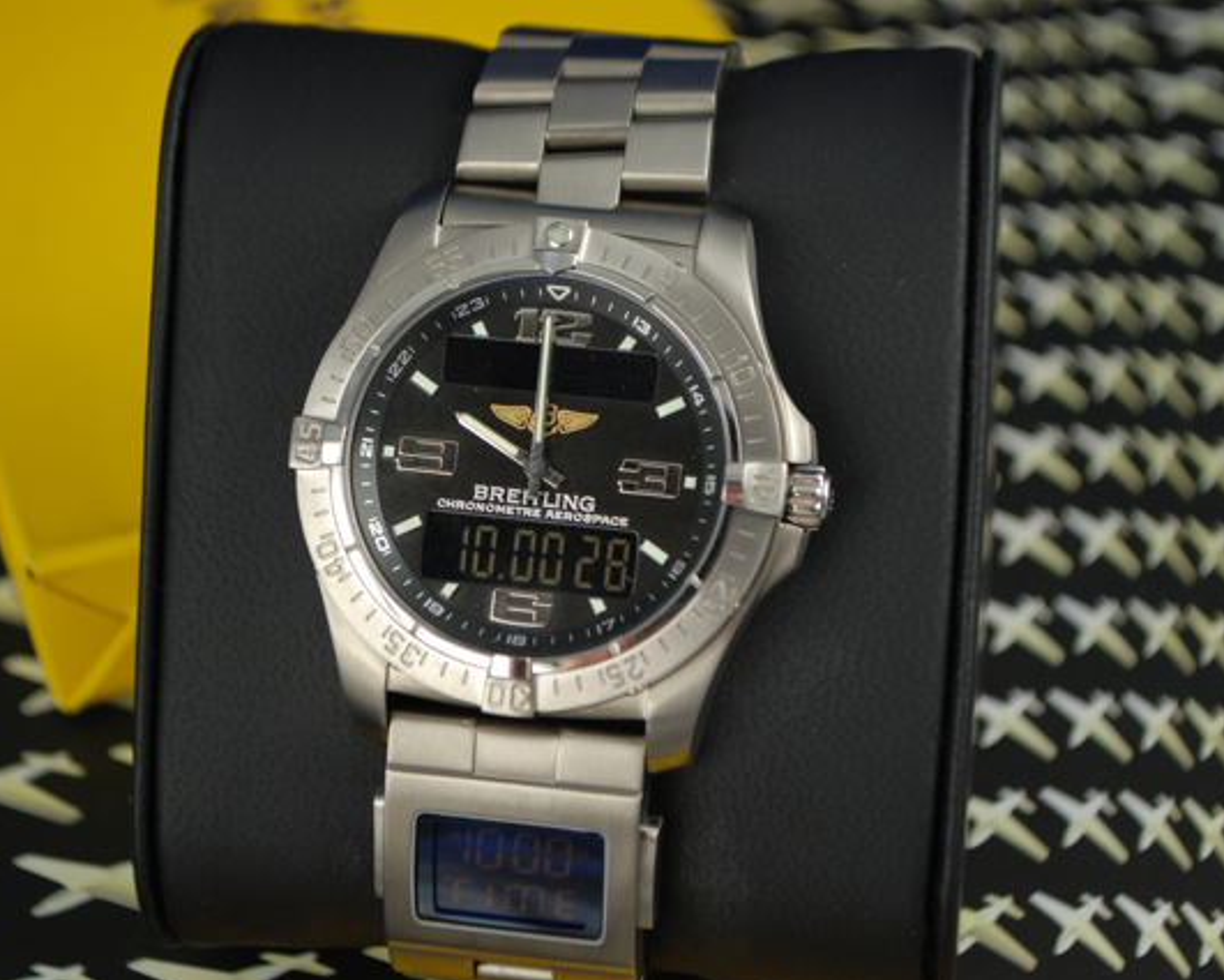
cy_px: 493
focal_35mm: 94
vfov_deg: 16.4
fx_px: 3390
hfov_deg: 20.5
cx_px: 532
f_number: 5.6
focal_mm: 55
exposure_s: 1/40
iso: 200
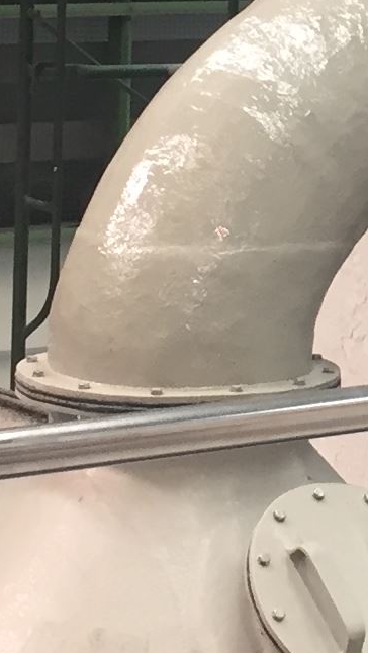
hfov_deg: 11.2
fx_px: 1784
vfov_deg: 20.7
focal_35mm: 103
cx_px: 593
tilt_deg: -1.7
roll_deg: -3.0
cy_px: 227
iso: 80
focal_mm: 4.15
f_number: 2.2
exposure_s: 1/33
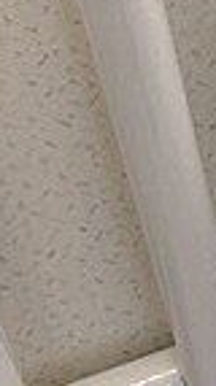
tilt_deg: -41.0
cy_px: 154
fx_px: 1401
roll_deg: -2.2
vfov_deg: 15.7
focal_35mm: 137
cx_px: 667
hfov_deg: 7.6
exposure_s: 1/50
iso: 80
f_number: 1.8
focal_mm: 3.99
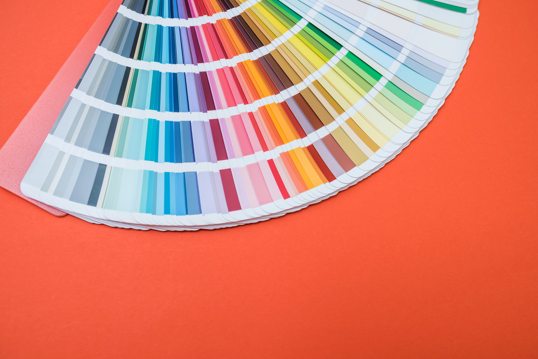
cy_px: 180
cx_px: 269
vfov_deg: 37.9
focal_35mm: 35
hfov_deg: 54.4
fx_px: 523
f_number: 6.3
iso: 250
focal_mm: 35
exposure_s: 1/200
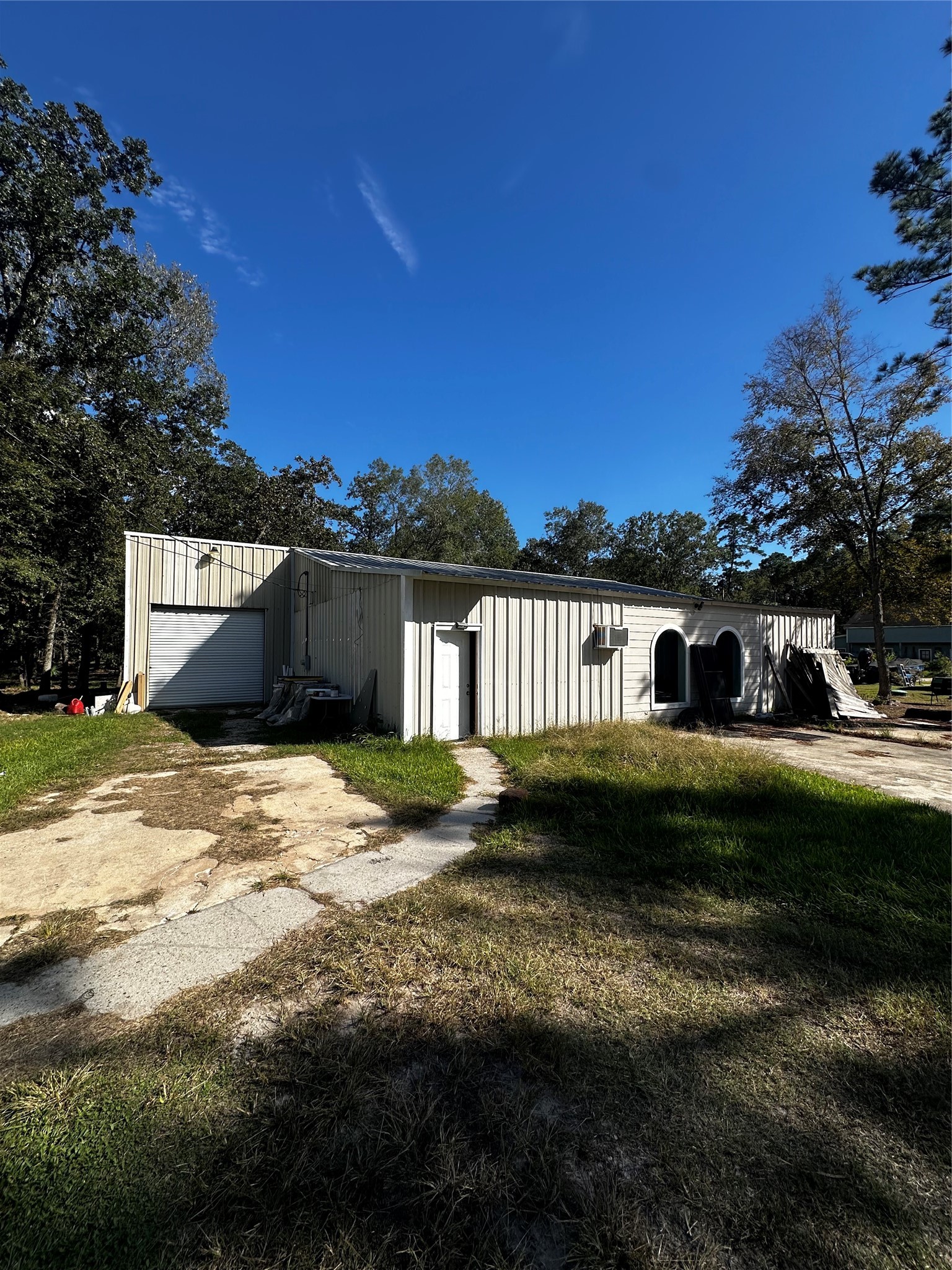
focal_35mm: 14
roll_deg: -1.1
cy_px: 635
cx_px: 476
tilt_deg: +2.5
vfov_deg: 102.1
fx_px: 513
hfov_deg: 85.7
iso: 40
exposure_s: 1/2053
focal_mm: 2.22
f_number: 2.2
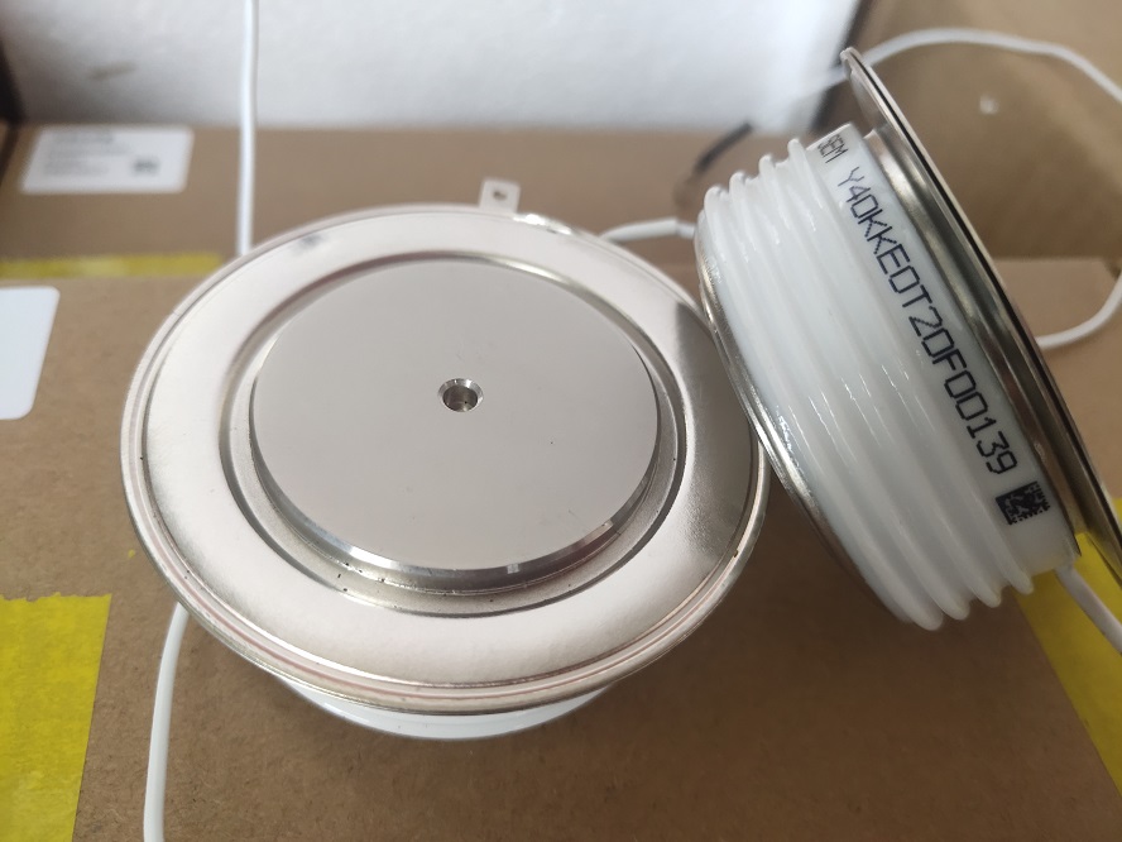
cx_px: 561
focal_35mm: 29
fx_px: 940
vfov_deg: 48.2
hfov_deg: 61.7
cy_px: 421
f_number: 1.8
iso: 217
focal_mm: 4.27
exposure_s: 1/100
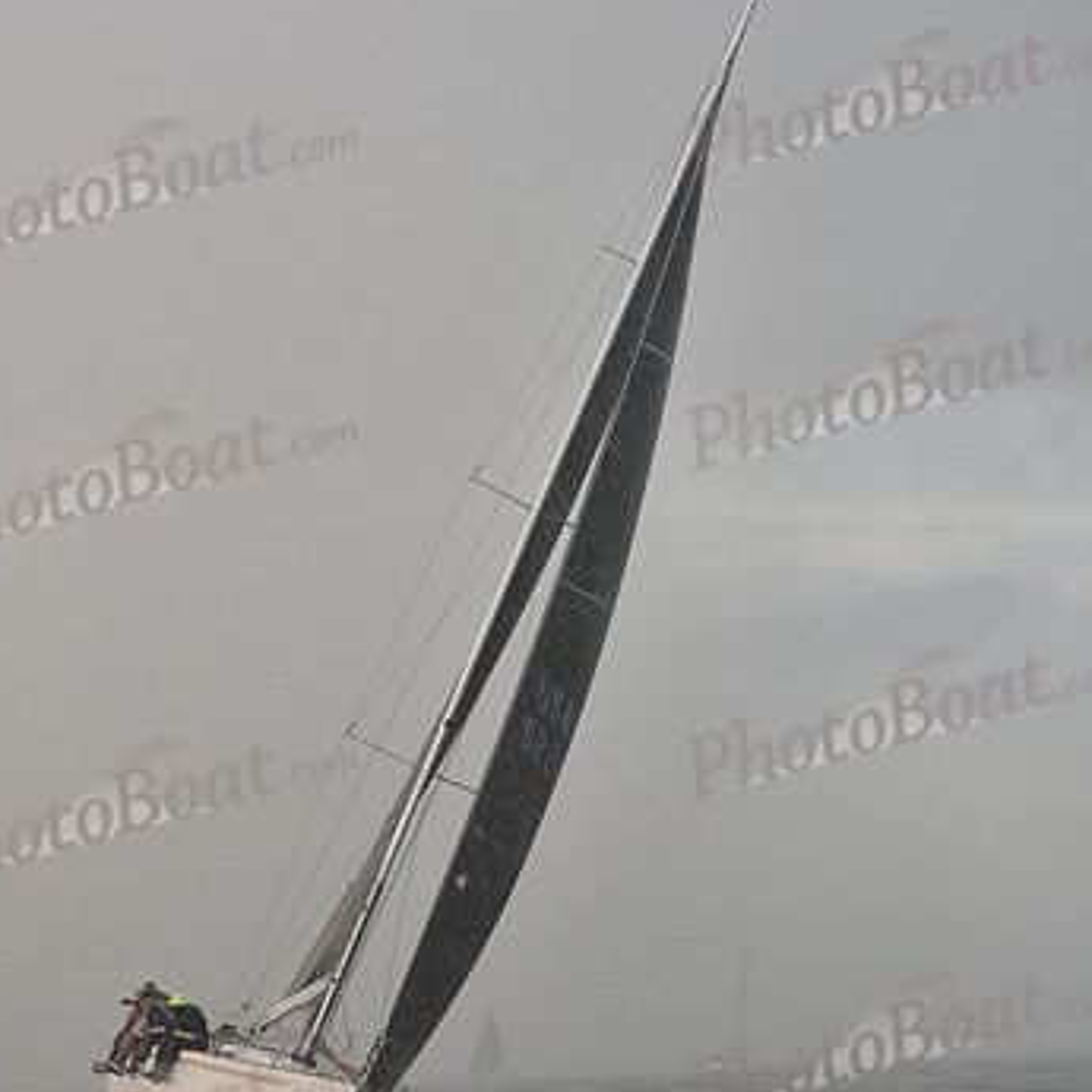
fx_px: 3569
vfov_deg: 17.4
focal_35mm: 100
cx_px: 524
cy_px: 598
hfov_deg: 17.4
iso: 400
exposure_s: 1/500
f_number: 3.5
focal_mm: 70
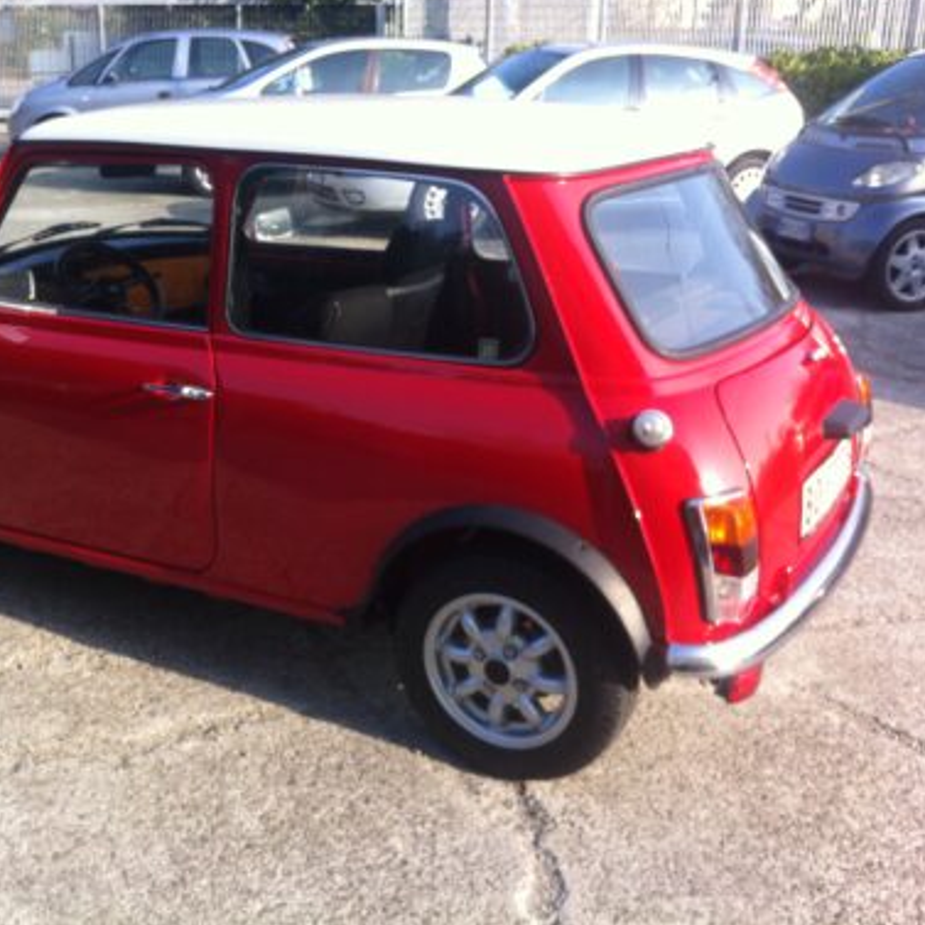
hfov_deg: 39.5
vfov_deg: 40.0
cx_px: 307
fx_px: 1270
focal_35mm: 42
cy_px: 460
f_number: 2.8
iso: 80
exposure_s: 1/359
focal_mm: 3.85
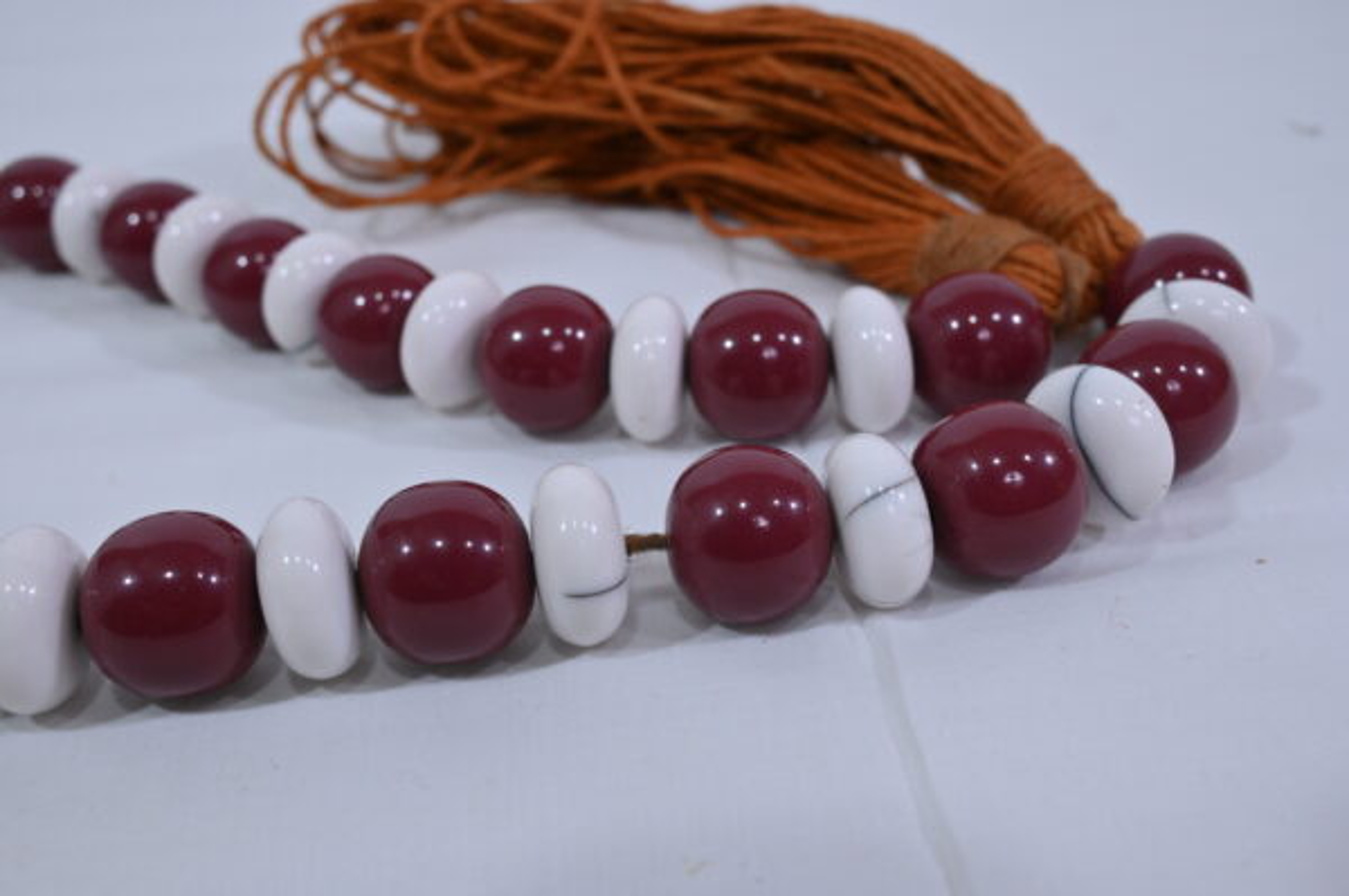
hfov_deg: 48.5
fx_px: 1498
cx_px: 674
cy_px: 448
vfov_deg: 33.3
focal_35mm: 40
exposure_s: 1/125
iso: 640
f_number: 8
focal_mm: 40
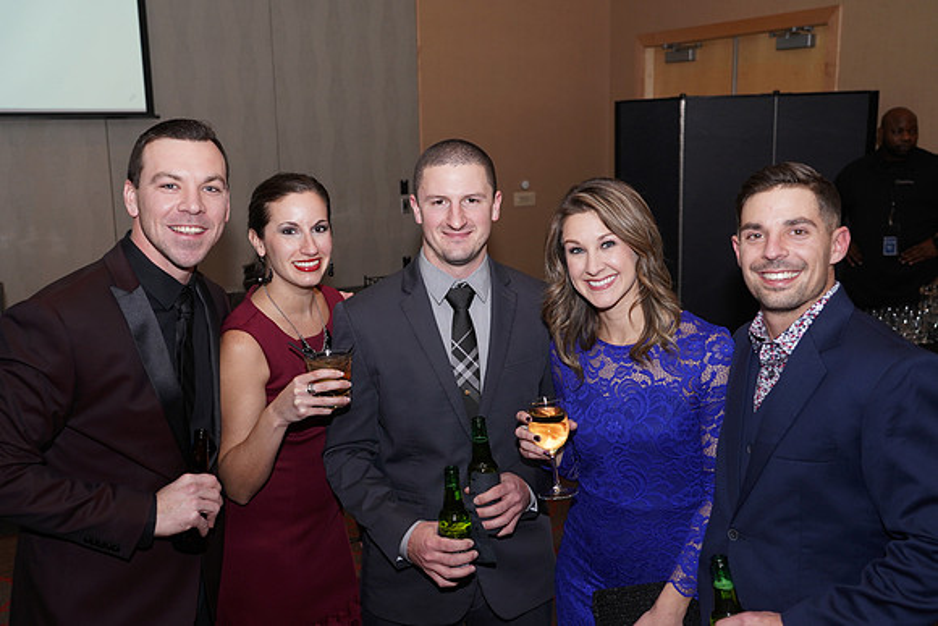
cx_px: 469
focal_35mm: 36
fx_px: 938
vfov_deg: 36.9
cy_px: 313
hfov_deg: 53.1
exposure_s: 1/100
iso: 640
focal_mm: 36
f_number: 4.5
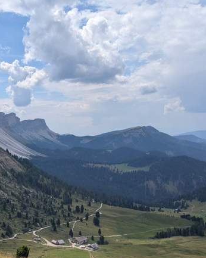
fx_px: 343
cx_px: 36
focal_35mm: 45
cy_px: 185
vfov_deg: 40.3
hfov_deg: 32.3
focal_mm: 6.81
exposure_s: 1/4184
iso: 51
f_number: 1.85
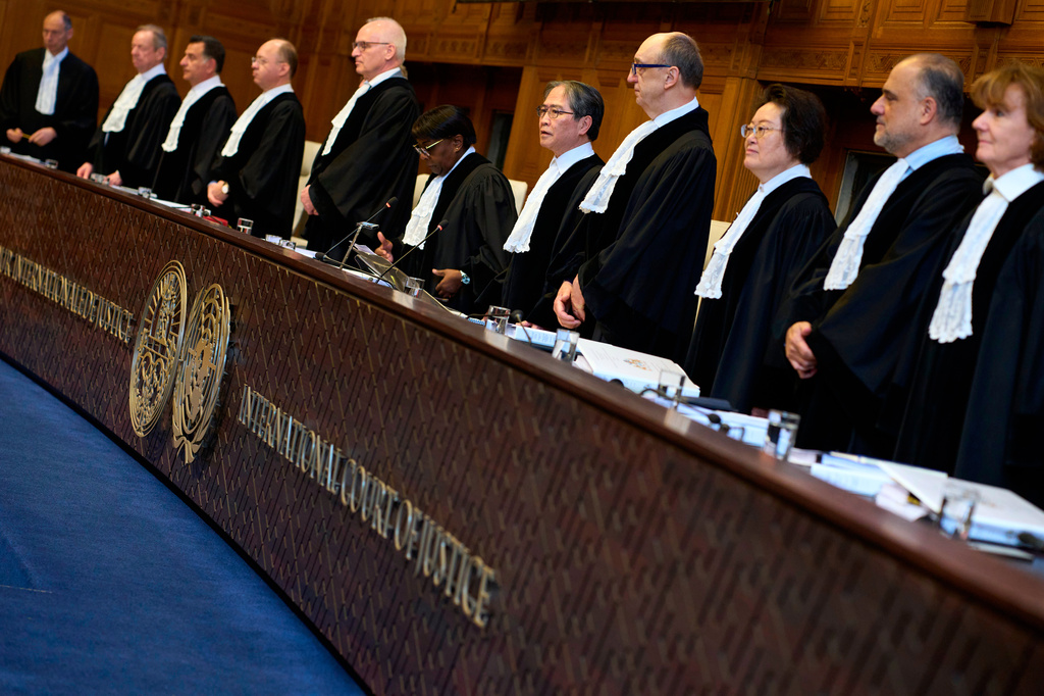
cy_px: 348
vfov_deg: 16.1
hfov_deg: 23.9
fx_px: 2464
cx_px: 522
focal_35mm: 85
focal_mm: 85
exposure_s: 1/125
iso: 3200
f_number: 3.2
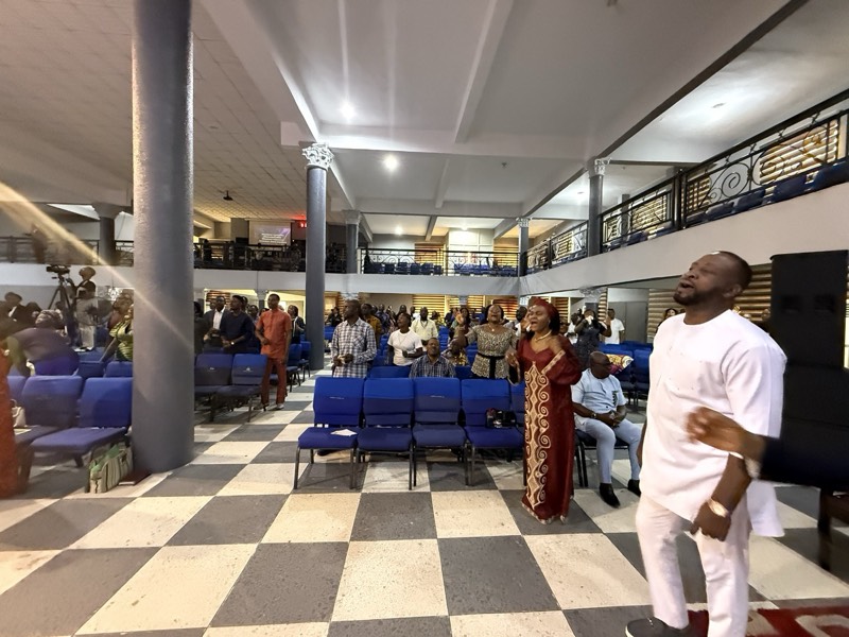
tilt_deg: -0.8
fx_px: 343
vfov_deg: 85.7
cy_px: 318
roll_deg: -1.9
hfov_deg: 102.1
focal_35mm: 14
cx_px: 424
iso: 1000
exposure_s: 1/50
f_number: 2.2
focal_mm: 2.22
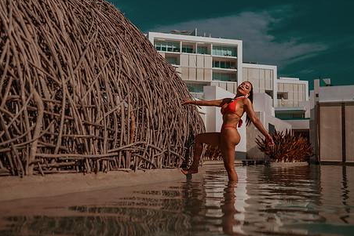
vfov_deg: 29.9
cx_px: 188
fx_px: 443
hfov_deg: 43.6
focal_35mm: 45
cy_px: 119
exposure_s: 1/8000
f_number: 2
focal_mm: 35
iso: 50
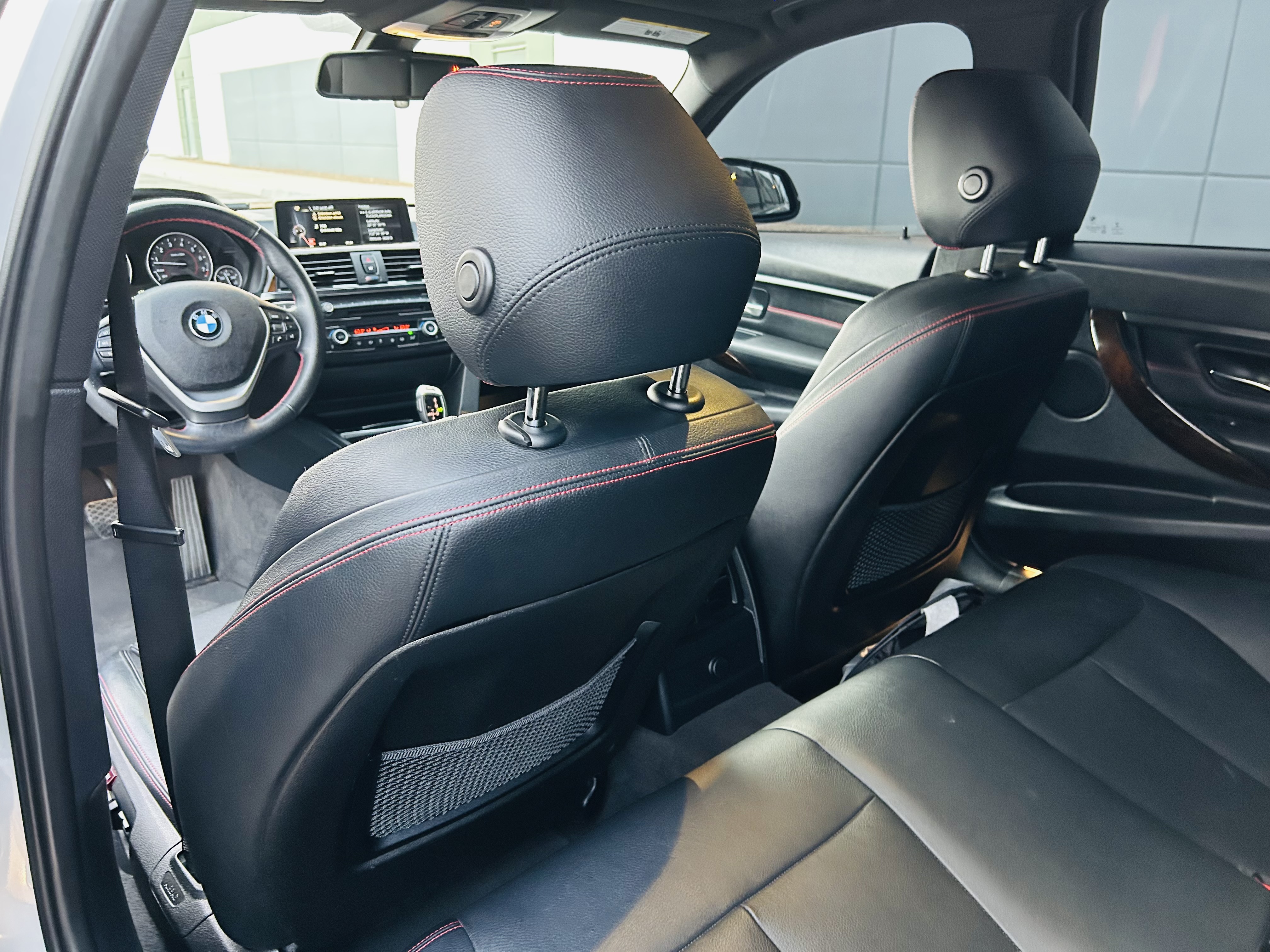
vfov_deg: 53.1
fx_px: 954
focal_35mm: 26
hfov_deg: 67.3
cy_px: 476
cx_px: 635
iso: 500
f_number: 1.5
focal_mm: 5.7
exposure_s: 1/44
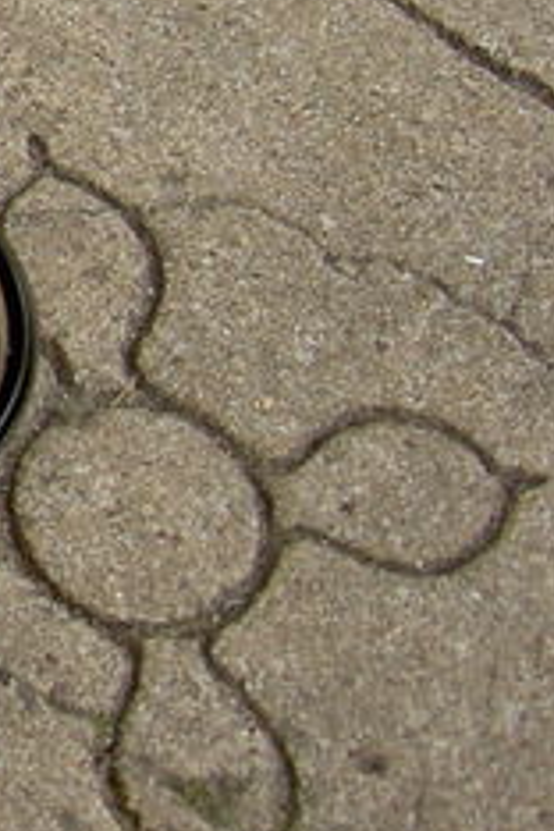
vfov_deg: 11.7
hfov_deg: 7.1
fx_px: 3993
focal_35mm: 173
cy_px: -32
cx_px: -1058
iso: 50
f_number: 2.8
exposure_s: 1/60
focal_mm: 8
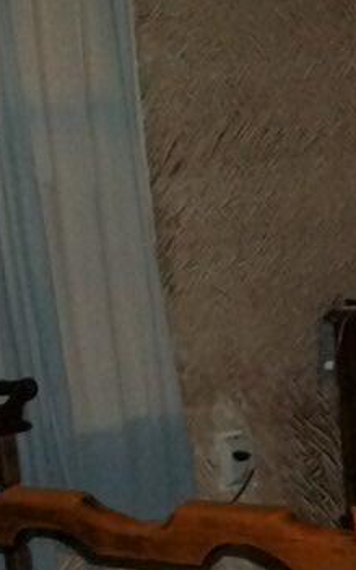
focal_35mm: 124
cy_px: 689
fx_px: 1923
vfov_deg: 16.1
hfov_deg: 10.0
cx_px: 655
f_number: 2.9
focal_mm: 5.7
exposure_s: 1/30
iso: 200
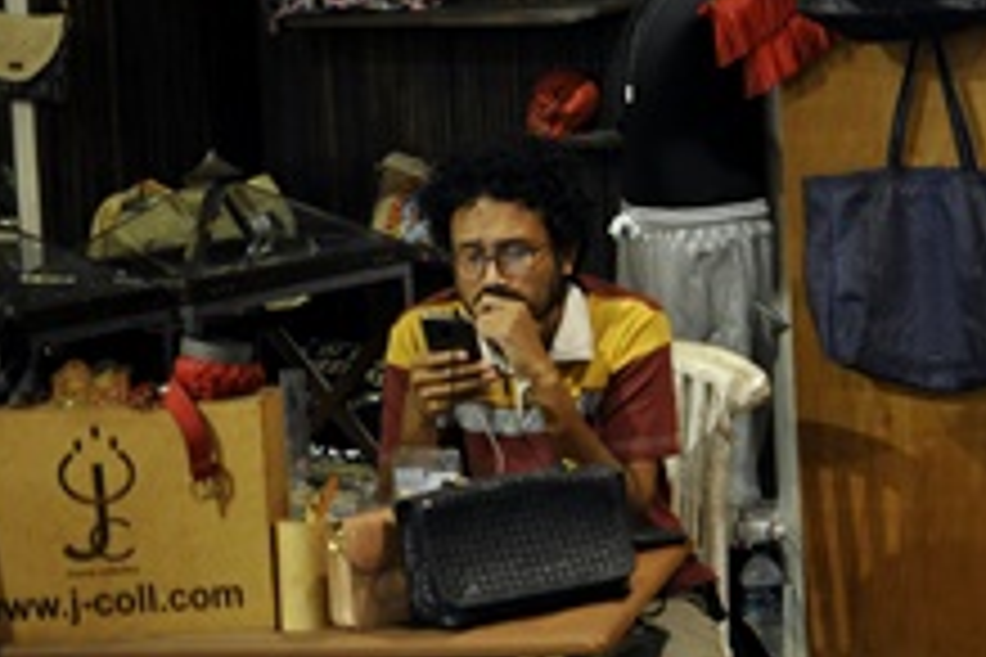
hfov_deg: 16.8
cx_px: 1409
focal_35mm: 112
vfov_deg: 12.2
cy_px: 270
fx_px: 3067
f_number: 2.5
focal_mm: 35
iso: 250
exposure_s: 1/25
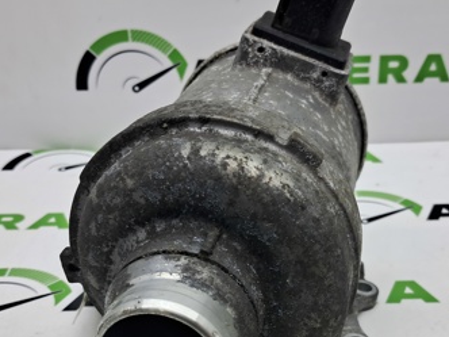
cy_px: 258
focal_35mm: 52
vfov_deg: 27.6
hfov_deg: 36.8
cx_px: 254
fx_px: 674
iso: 50
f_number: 1.8
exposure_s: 1/100
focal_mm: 4
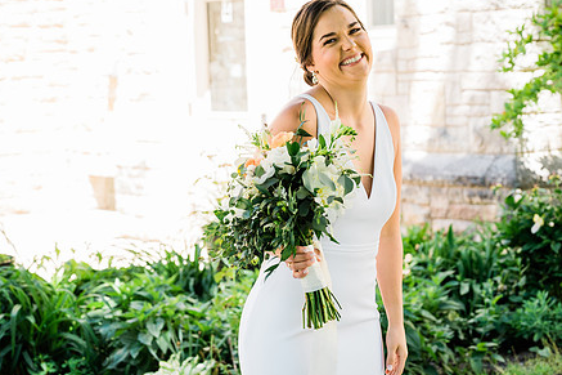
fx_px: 1451
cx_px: 282
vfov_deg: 14.7
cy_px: 159
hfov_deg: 21.9
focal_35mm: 93
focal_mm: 70
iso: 320
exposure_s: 1/320
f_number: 4
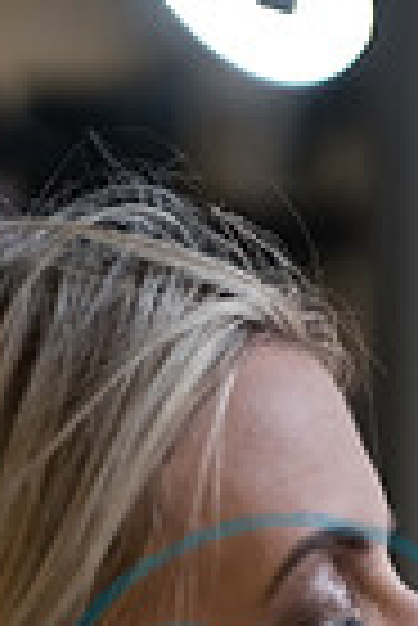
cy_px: 869
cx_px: 283
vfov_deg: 8.9
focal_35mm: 226
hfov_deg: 6.1
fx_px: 3926
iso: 1600
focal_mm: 70
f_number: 2.8
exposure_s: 1/200
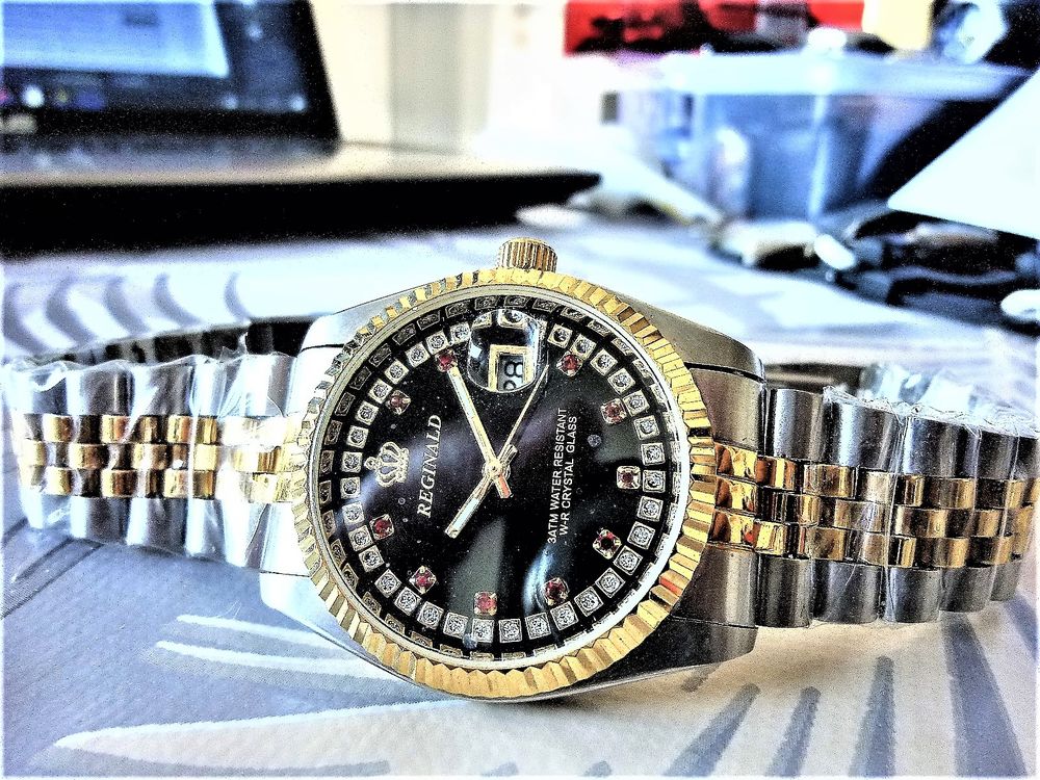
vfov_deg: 54.9
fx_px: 751
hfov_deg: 69.4
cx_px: 520
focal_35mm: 25
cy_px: 390
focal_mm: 4.5
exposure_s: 1/25
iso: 400
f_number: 3.3
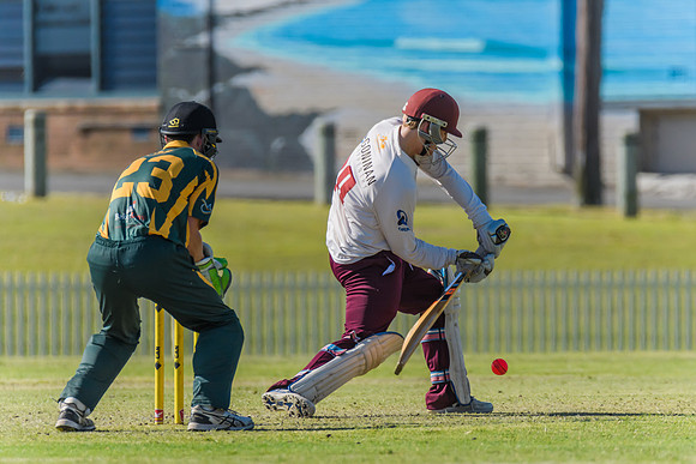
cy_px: 232
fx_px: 16327
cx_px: 348
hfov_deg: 2.4
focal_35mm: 844
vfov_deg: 1.6
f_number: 6.3
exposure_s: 1/4000
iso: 640
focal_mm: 550
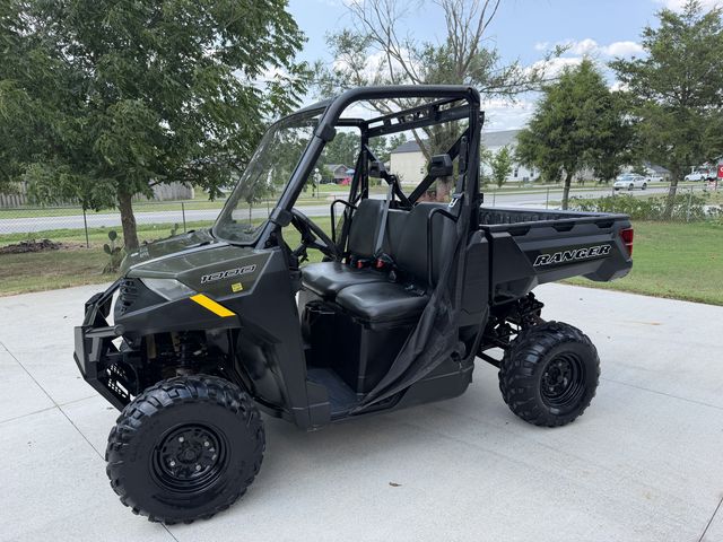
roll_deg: +0.7
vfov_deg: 56.8
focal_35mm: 24
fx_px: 501
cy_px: 271
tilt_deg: -8.5
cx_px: 362
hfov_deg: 71.6
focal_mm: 6.76
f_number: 1.78
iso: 100
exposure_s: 1/1314
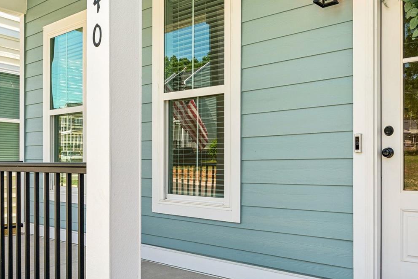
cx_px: 290
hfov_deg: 55.0
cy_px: 106
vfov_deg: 39.3
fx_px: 388
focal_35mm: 33
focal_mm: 16.2
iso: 100
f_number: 9
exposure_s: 1/60
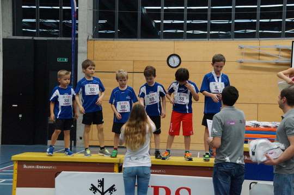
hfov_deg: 37.9
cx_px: 147
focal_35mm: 52
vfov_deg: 25.7
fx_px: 428
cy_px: 98
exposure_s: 1/250
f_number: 4.5
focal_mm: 35
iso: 3200
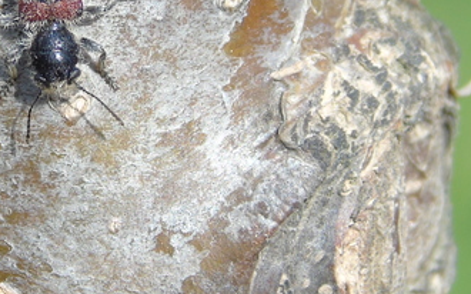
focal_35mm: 444
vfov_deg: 3.0
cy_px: 21
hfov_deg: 4.7
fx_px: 5697
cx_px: 42
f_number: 4.9
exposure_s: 1/125
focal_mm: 29
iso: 80
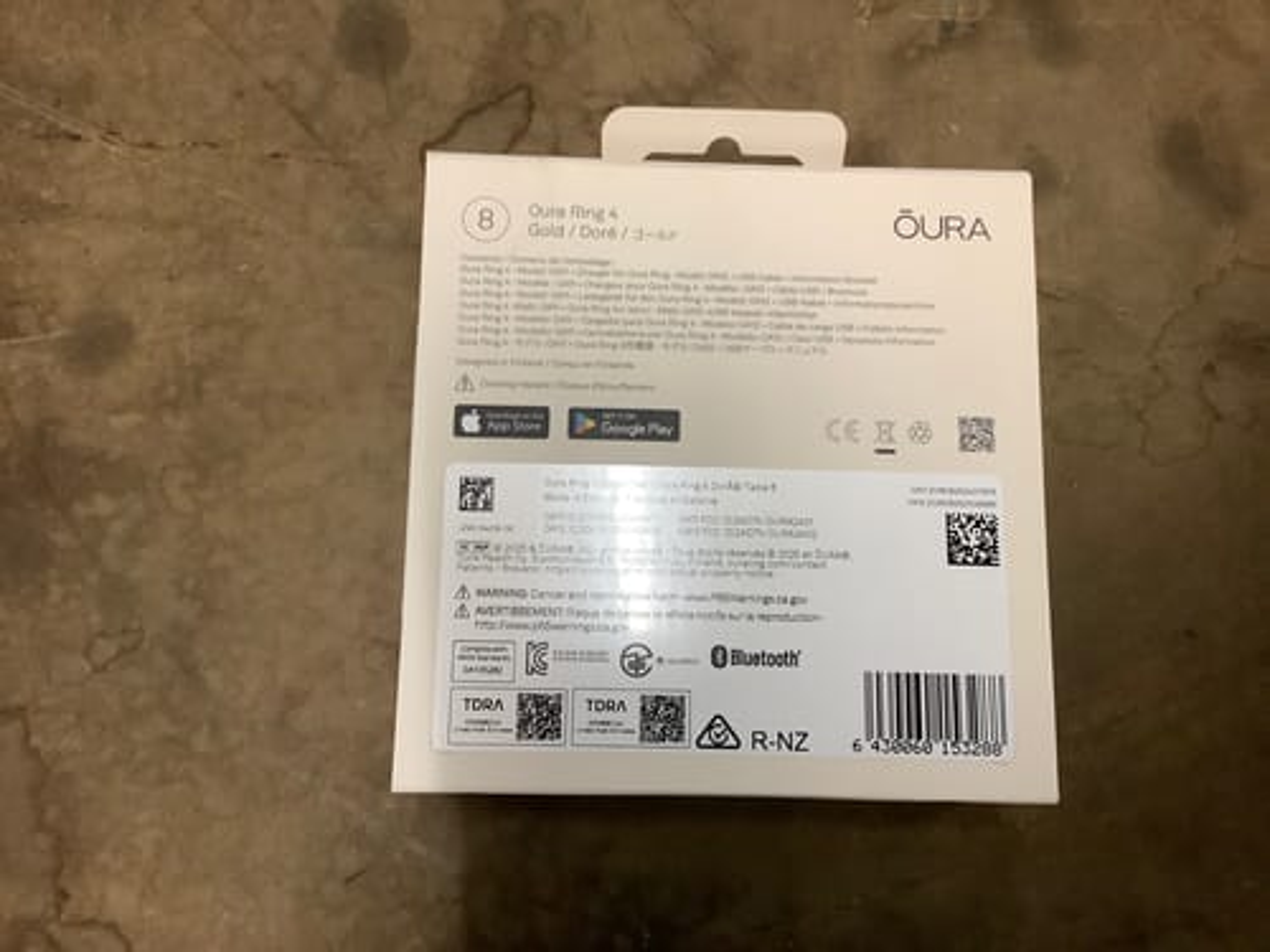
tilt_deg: -79.8
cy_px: 476
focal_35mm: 31
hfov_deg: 58.4
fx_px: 1137
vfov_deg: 45.4
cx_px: 635
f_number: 2.4
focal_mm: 3.3
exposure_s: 1/50
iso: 250
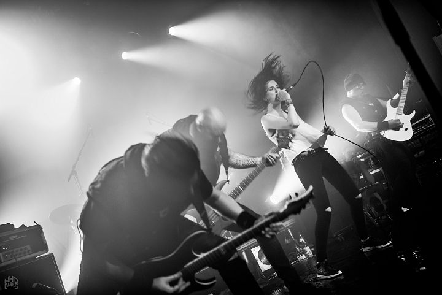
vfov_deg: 33.4
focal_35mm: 40
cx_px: 221
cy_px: 148
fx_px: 491
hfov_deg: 48.4
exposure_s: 1/100
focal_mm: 40
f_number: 2.8
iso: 1600
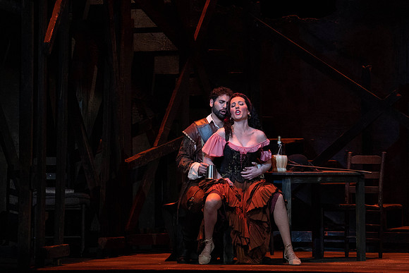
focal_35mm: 259
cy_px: 97
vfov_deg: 5.3
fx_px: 2944
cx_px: 198
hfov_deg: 7.9
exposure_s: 1/250
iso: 6400
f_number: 7.1
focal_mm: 200
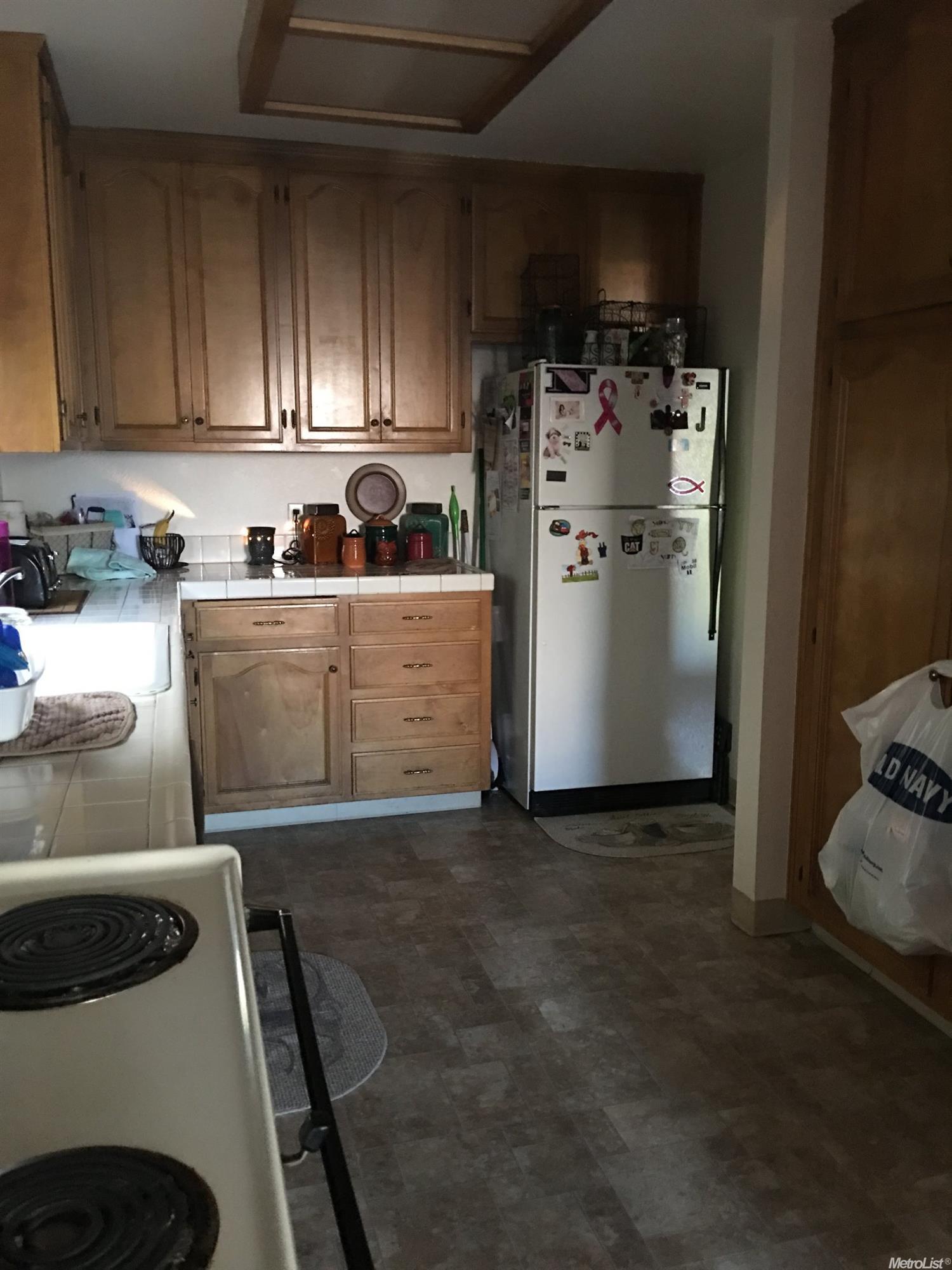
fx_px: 1063
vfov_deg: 61.7
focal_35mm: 29
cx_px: 476
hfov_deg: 48.2
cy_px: 635
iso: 80
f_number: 2.2
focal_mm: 4.15
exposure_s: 1/4
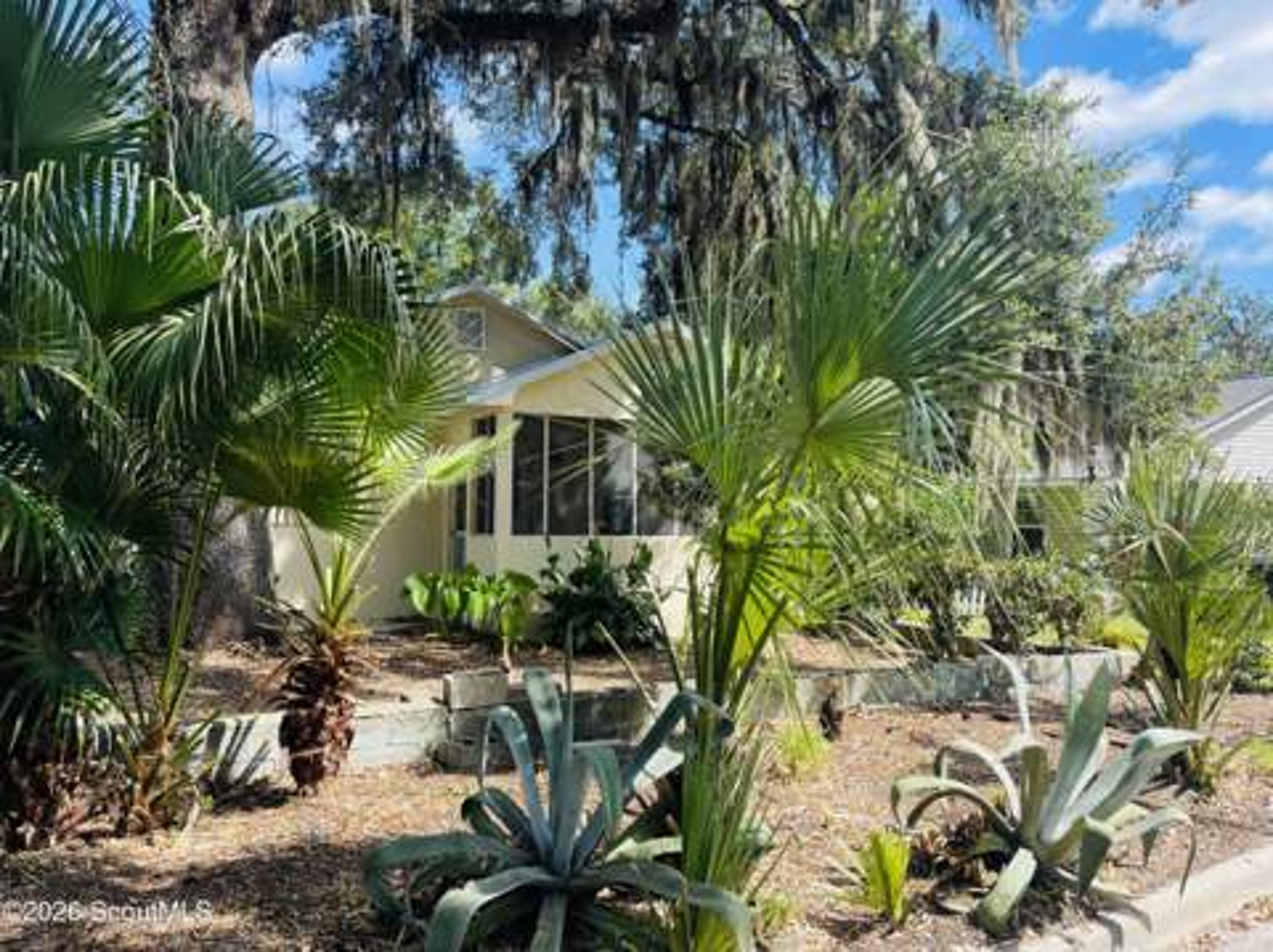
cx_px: 636
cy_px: 476
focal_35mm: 25
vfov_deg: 54.8
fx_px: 918
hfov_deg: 69.4
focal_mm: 5.1
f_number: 1.6
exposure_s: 1/1020
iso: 32
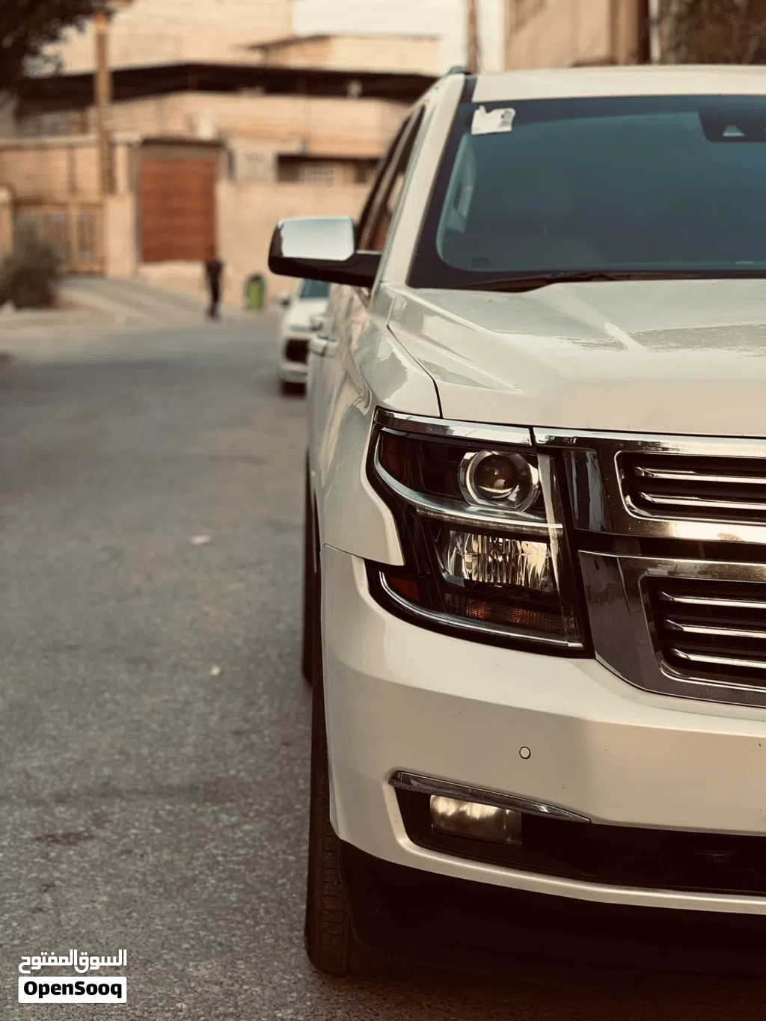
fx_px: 2272
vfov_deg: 25.3
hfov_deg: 19.1
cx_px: 383
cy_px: 510
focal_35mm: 77
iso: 50
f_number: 2.8
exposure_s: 1/121
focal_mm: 9
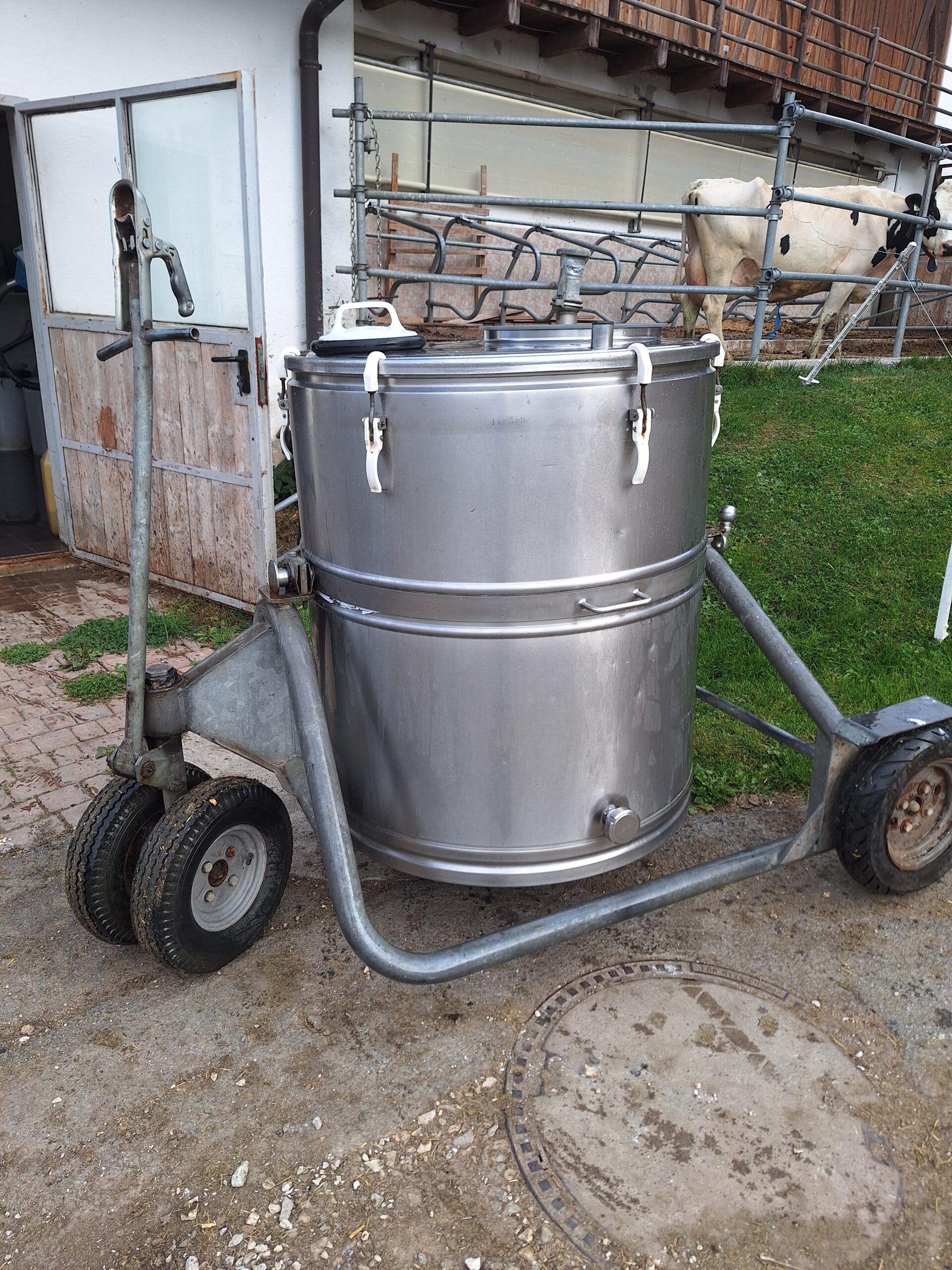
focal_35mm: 23
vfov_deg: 73.9
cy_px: 635
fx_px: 843
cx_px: 476
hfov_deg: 58.9
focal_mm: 5.54
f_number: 1.8
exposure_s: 1/341
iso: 40
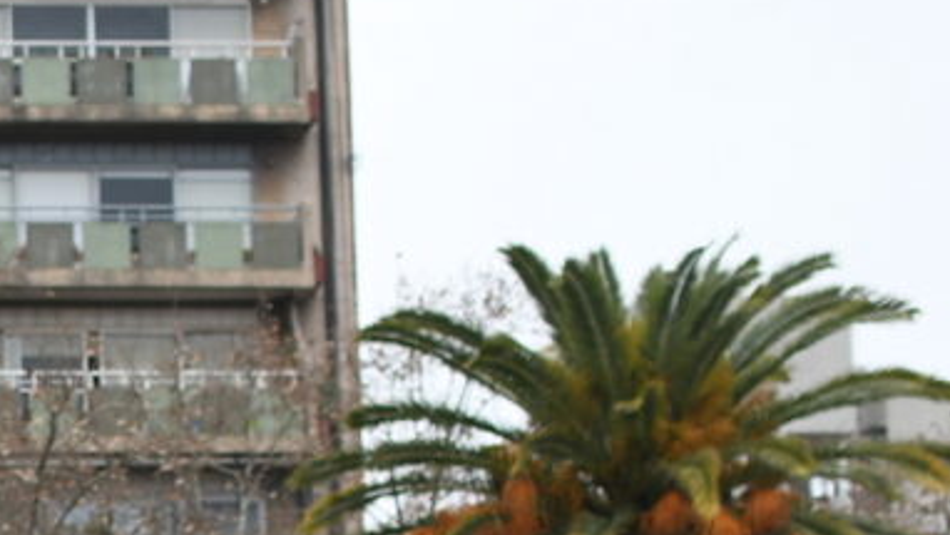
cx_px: -1159
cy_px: 872
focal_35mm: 246
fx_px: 6198
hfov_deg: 8.2
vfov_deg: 4.9
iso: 125
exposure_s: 1/500
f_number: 2.8
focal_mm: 35
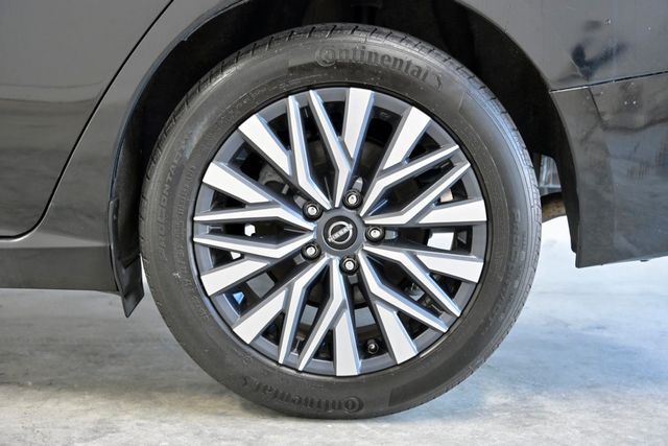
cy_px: 223
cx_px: 334
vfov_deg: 24.6
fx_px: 1021
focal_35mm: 55
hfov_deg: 36.2
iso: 2500
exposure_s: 1/250
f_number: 4.5
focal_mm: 55
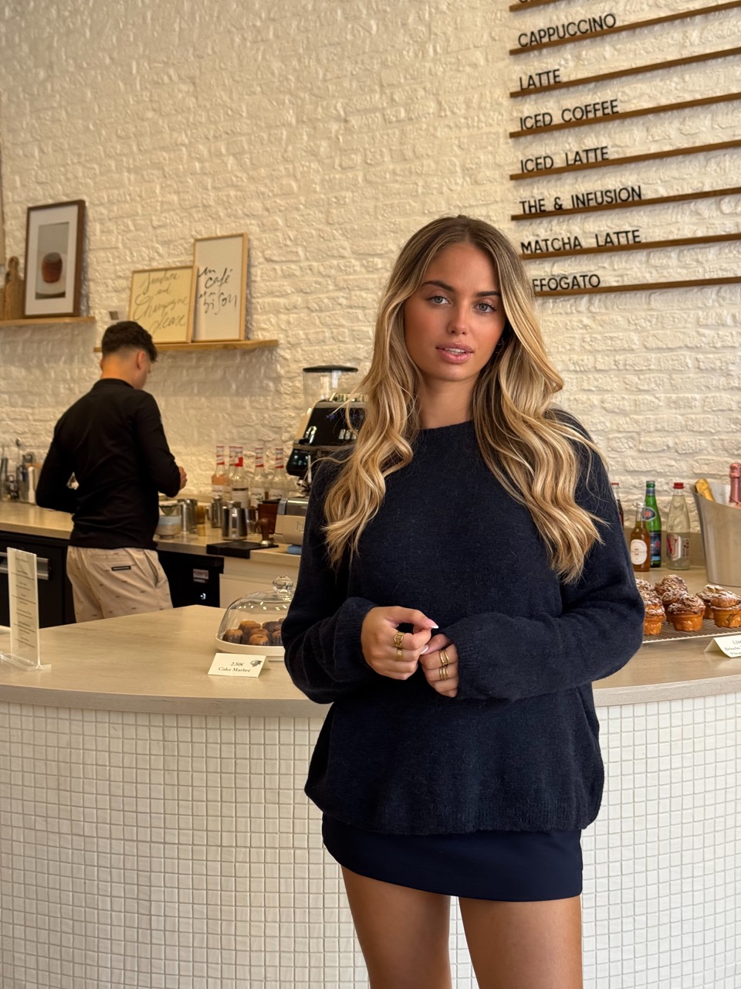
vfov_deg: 39.7
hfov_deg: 30.3
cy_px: 494
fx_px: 1370
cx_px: 370
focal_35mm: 48
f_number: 1.78
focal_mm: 6.76
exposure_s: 1/152
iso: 80
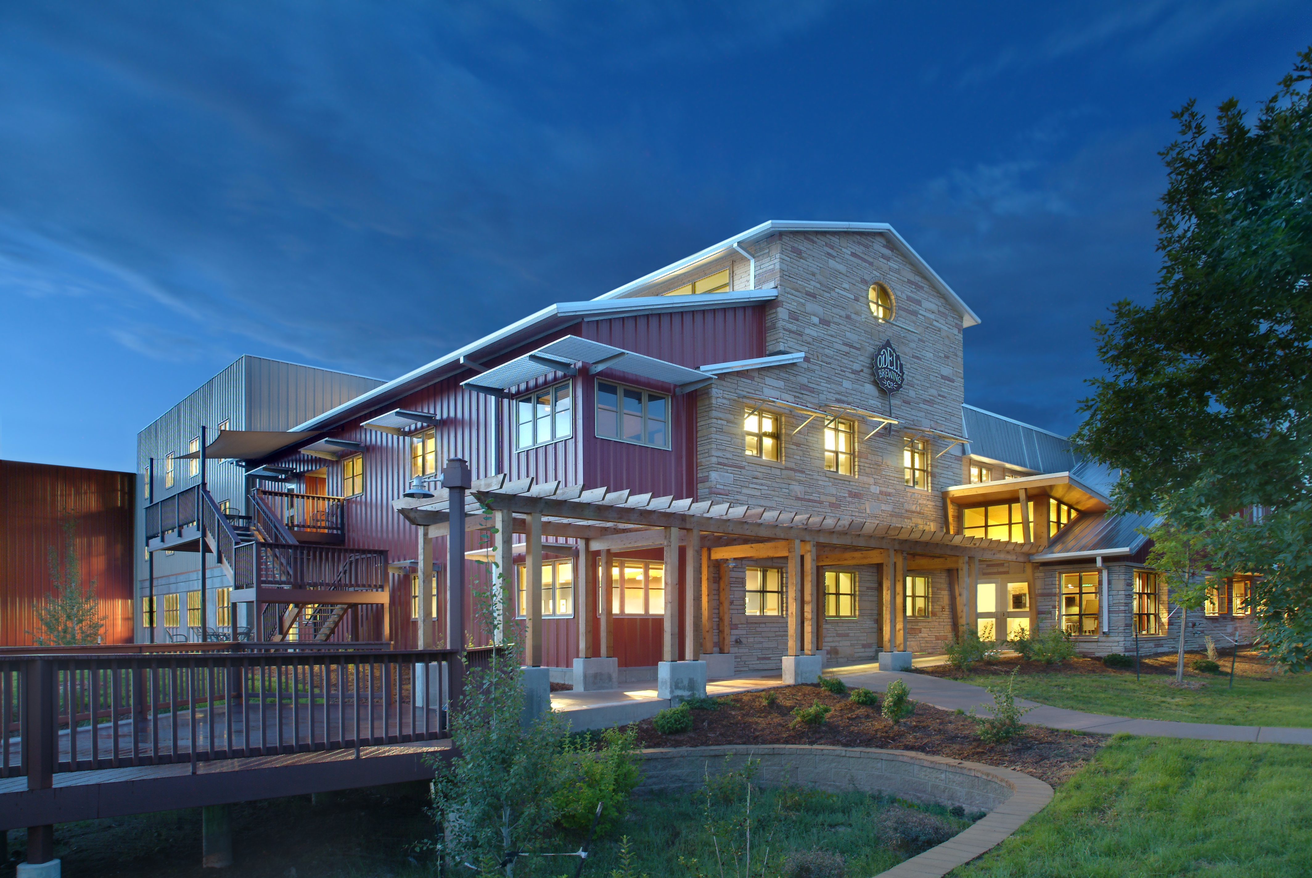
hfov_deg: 81.1
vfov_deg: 59.6
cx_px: 656
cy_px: 439
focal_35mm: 21
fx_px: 766
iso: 100
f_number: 11
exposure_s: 4
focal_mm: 14
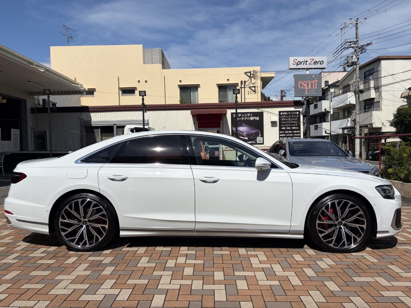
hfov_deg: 67.3
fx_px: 309
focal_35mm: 26
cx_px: 206
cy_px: 154
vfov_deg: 53.1
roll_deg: +1.8
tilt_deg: -0.9
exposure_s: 1/8850
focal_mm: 5.96
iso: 50
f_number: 1.6
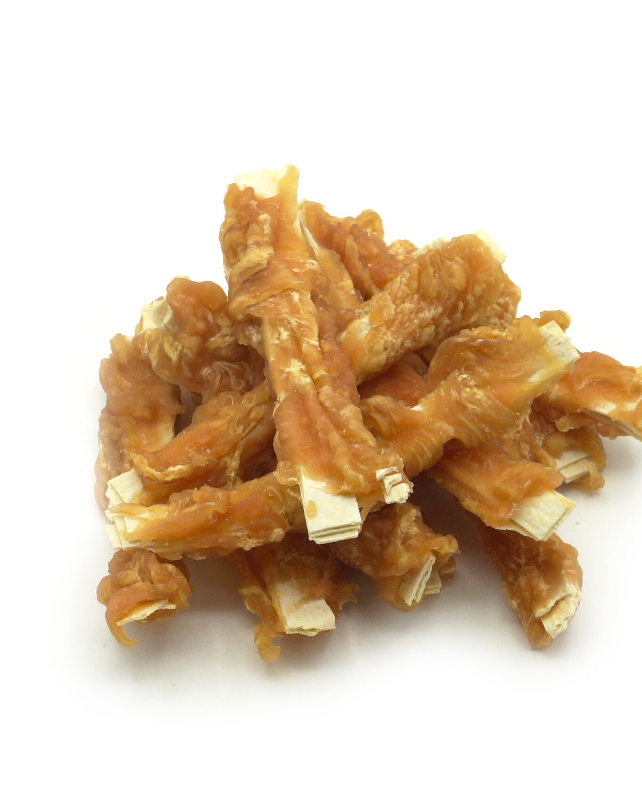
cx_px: 335
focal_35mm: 49
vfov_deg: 38.3
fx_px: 1157
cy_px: 401
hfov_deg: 31.0
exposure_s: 1/125
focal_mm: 23
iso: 100
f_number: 10
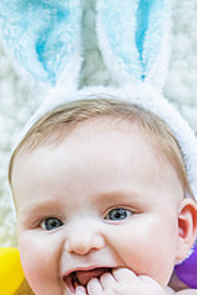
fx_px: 877
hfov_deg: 12.8
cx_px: 95
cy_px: 206
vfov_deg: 19.0
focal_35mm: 107
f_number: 2.8
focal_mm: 48
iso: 1600
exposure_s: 1/160
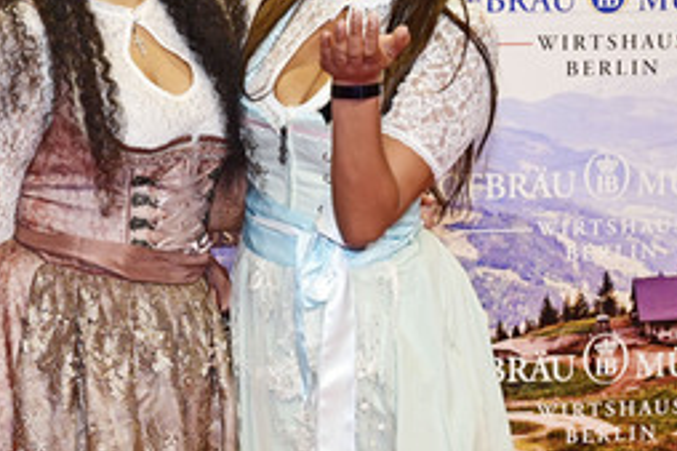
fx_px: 1503
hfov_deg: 25.2
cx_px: 209
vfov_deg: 17.0
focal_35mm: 80
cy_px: 149
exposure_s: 1/200
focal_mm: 45
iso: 1000
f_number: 5.6
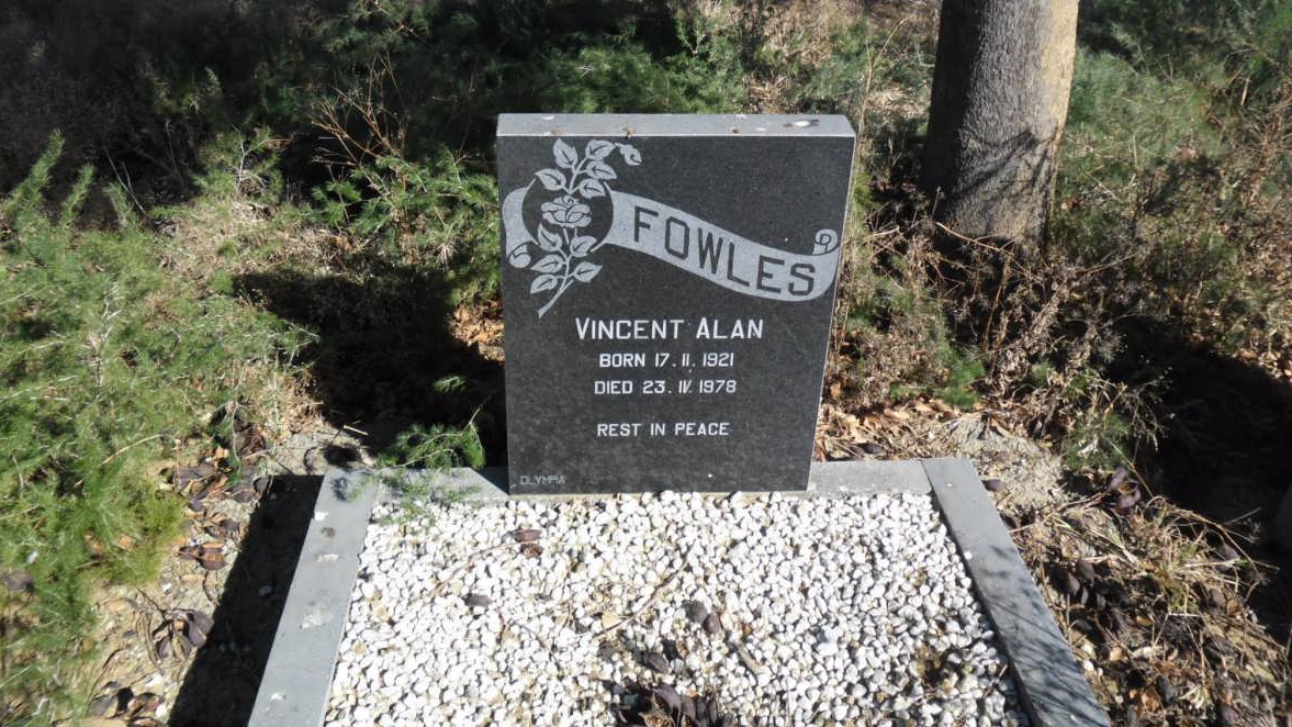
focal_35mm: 30
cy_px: 248
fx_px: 1028
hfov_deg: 64.3
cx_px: 637
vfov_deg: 38.5
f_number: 3.5
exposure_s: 1/608
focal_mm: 4.9
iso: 80
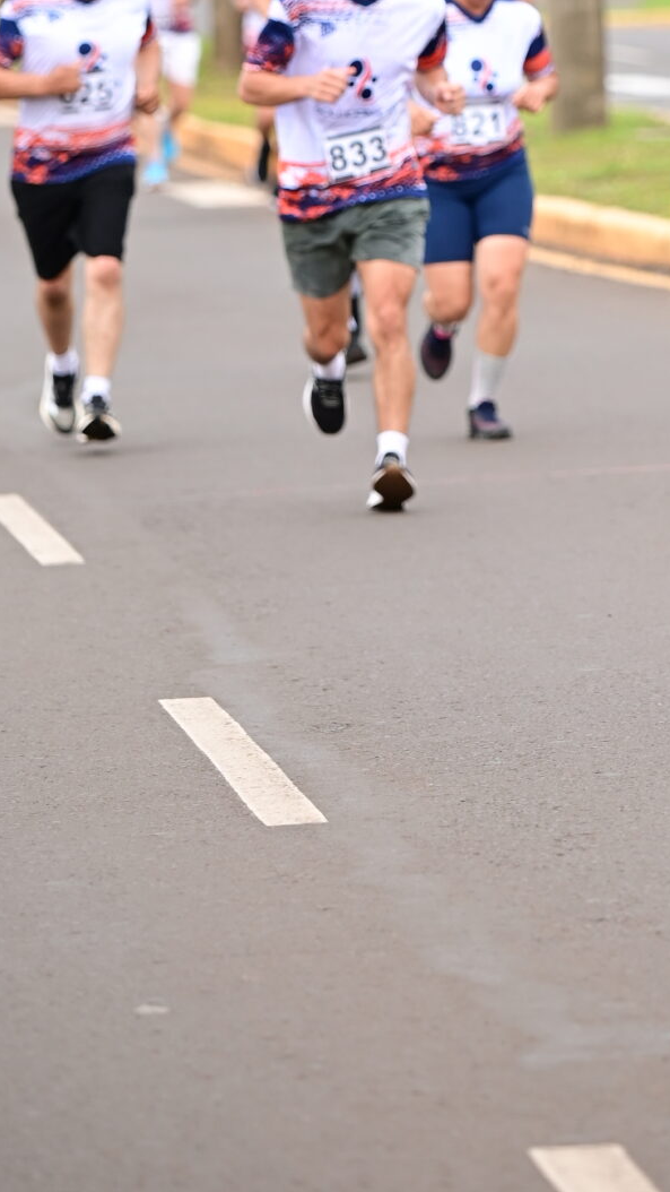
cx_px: 760
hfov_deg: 3.8
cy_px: -92
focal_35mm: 318
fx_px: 10042
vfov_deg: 6.8
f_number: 2.8
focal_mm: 125
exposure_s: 1/800
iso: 320
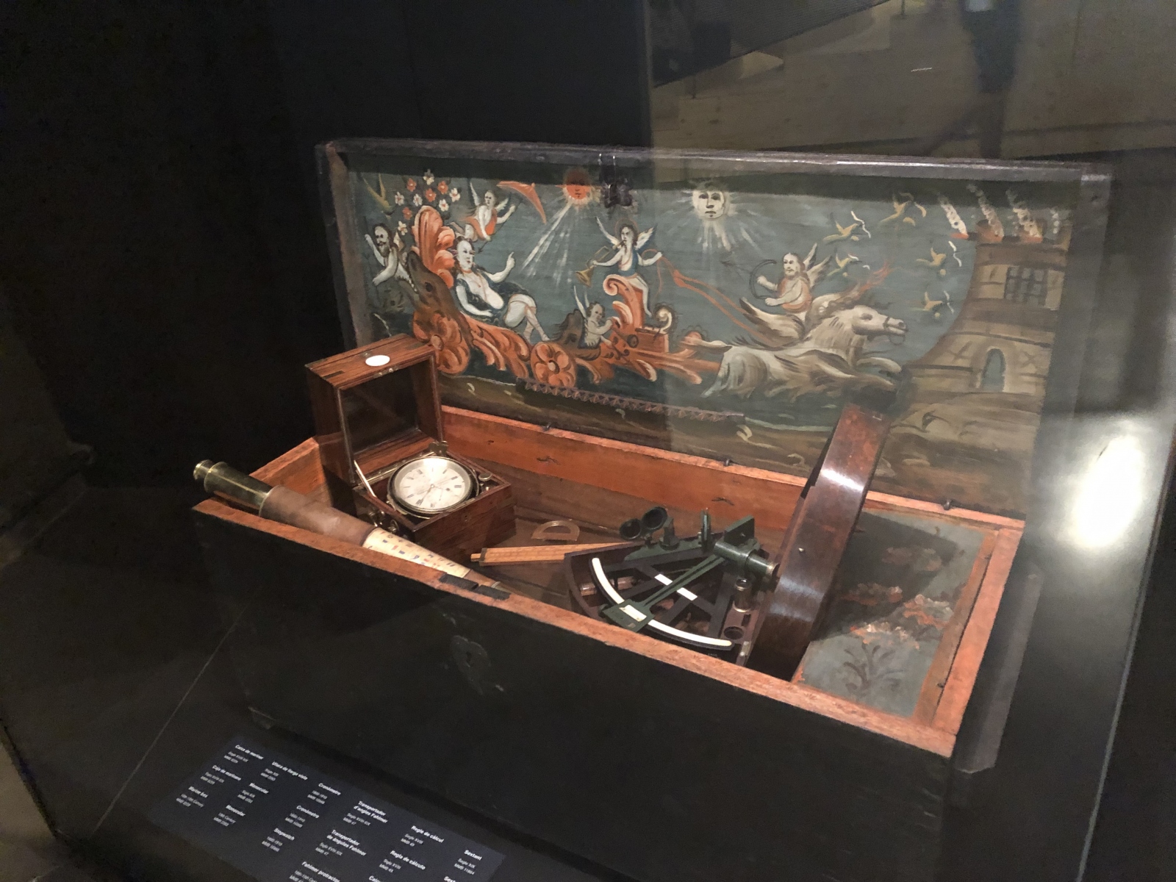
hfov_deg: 63.4
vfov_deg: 49.7
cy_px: 441
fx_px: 951
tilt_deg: -27.5
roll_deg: +6.2
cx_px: 588
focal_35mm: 28
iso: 250
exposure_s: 1/4
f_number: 1.8
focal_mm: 3.99
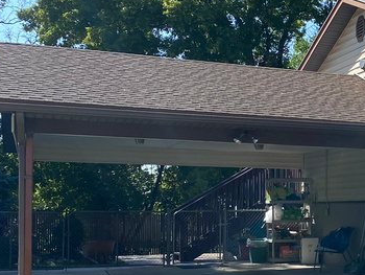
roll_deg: -0.2
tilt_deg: +1.2
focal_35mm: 76
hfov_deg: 22.2
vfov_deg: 19.2
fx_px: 802
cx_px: 510
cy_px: 220
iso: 32
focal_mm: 4.25
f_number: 1.8
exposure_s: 1/2268
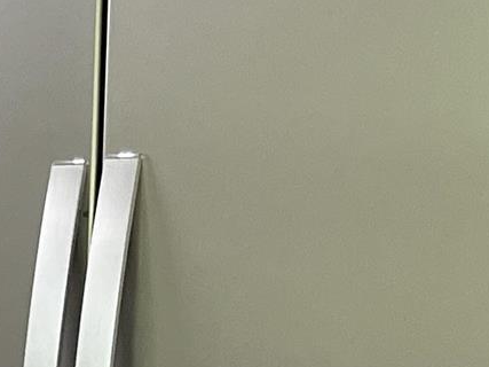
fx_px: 2641
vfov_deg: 7.9
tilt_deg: -3.0
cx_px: -833
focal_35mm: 187
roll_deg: -2.4
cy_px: 366
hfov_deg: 9.1
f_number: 1.6
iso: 125
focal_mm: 5.1
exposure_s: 1/120
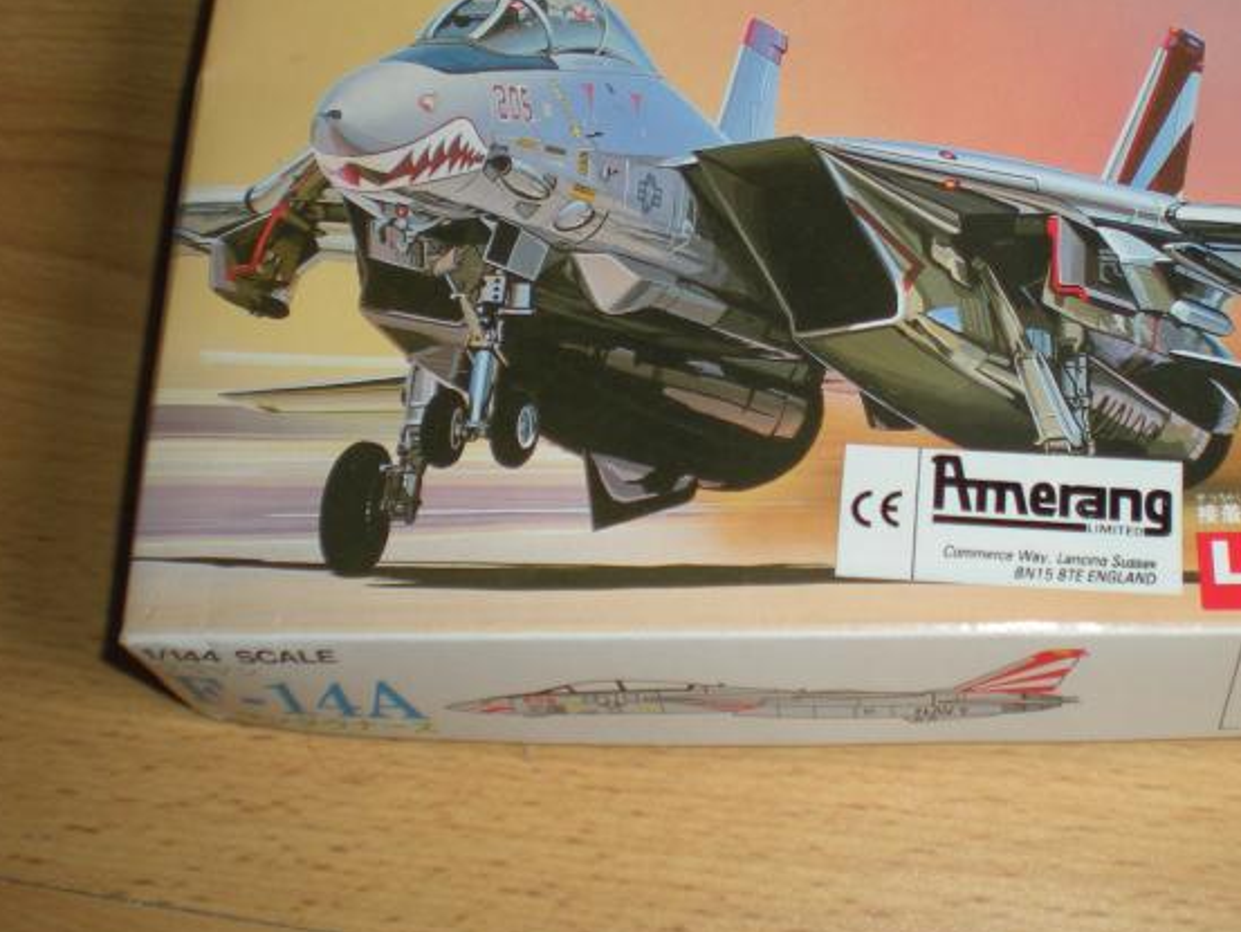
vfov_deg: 26.5
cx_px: 882
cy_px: 380
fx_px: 1972
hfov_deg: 34.4
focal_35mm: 55
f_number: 3.1
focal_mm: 6.3
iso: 64
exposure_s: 1/61.3
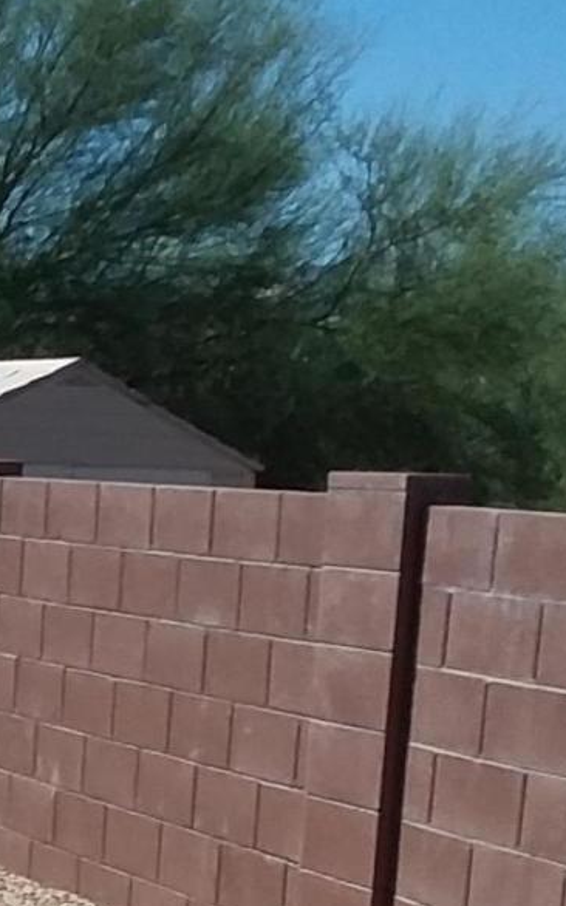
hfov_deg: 11.4
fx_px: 2593
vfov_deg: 19.0
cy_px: 989
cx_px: -507
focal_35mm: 105
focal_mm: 2.47
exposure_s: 1/2198
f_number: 1.9
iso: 40
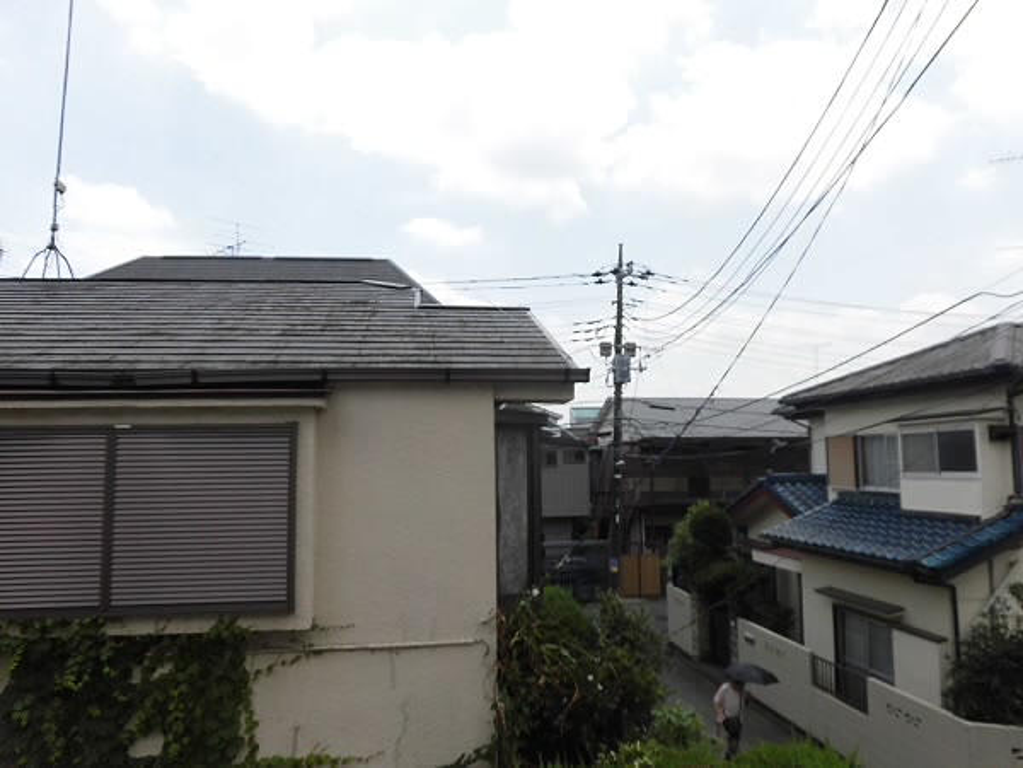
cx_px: 512
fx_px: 709
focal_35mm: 24
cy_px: 384
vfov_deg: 56.8
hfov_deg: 71.6
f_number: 7.8
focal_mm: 4.3
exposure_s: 1/250
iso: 100
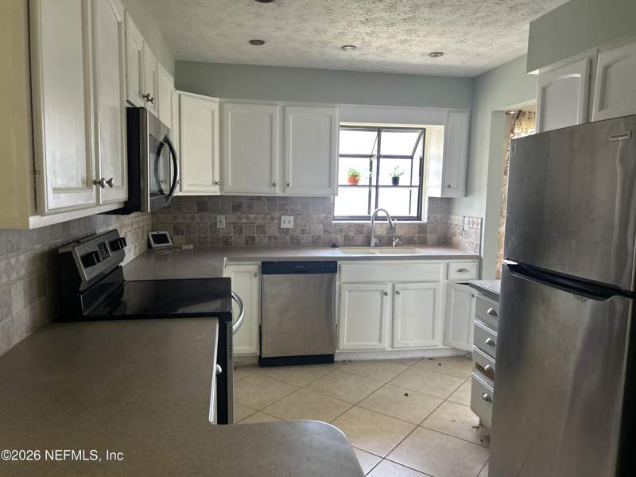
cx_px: 318
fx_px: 478
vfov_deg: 53.1
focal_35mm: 26
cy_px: 238
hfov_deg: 67.3
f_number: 1.5
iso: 320
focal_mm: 5.7
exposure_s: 1/60
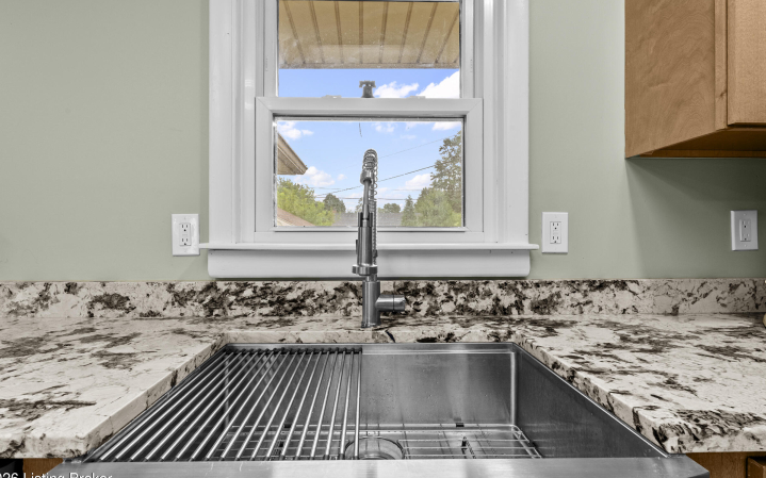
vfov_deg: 68.0
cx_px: 372
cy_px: 236
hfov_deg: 94.4
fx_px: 355
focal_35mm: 17
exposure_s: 1/5
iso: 400
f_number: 11
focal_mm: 16
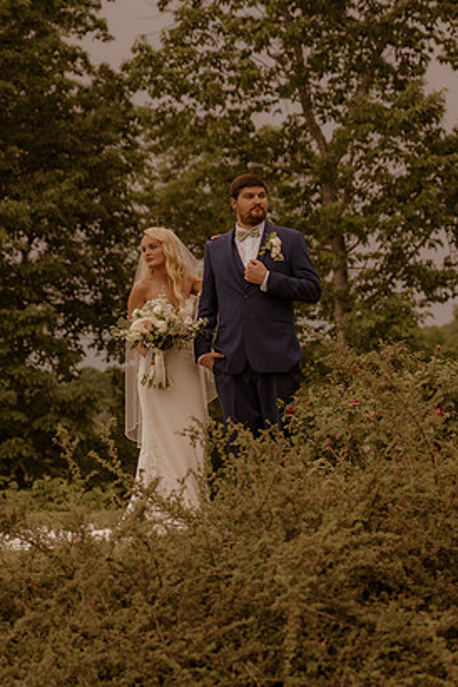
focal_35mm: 115
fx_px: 2194
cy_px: 351
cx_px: 232
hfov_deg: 11.9
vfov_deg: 17.8
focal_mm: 70
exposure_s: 1/1250
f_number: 3.2
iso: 1000
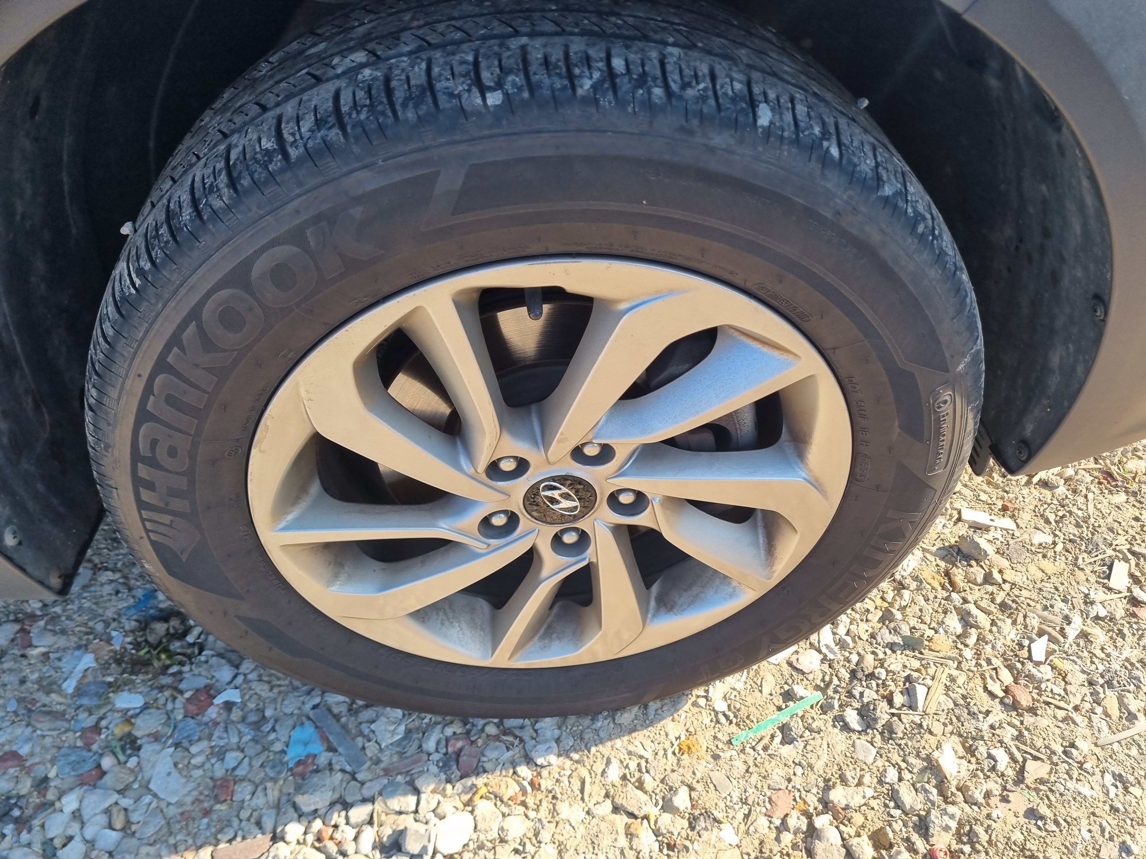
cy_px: 430
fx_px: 861
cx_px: 573
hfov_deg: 67.3
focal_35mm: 26
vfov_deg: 53.1
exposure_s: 1/758
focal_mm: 5.4
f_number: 1.8
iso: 50
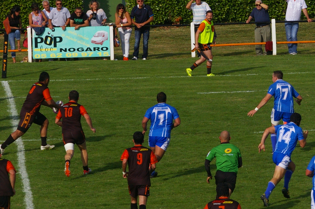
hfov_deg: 4.9
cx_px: 254
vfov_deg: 3.2
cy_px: 26
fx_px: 3689
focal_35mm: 422
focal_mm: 133
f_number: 11
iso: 400
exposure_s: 1/500
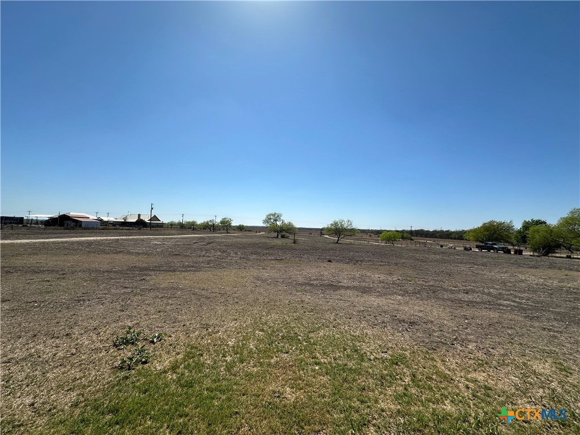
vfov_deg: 85.7
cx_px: 290
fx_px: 235
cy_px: 218
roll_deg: -2.2
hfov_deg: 102.1
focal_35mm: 14
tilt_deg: +2.4
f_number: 2.2
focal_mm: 2.22
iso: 50
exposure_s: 1/4651
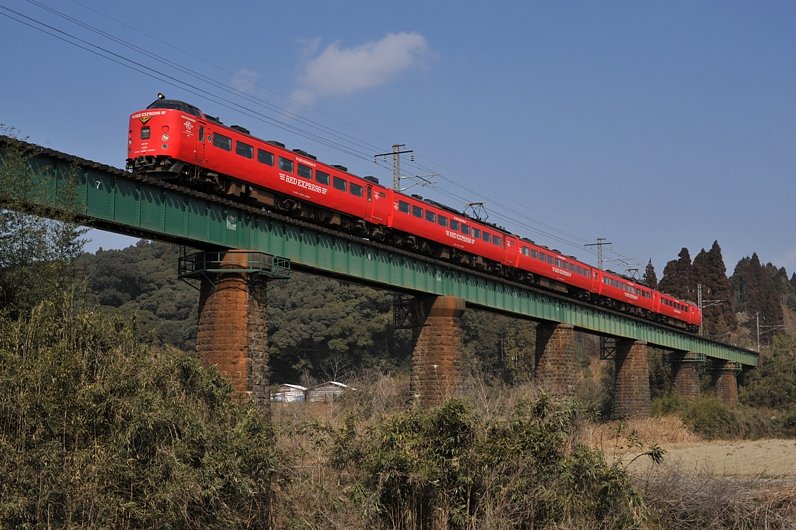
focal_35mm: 50
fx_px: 1105
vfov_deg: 27.0
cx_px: 398
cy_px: 265
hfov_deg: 39.6
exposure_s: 1/1000
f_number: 11
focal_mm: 50
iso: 400
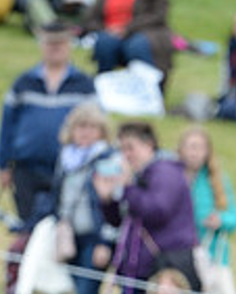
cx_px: 182
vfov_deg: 1.6
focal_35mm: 1233
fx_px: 10754
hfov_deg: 1.3
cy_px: 565
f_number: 6.3
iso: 1000
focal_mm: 320
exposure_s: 1/1000
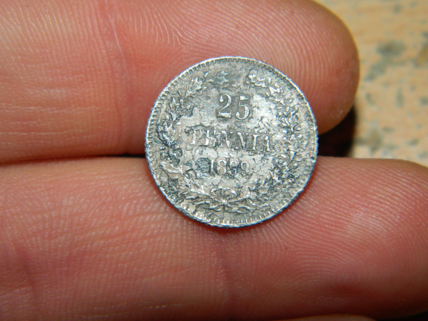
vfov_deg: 14.4
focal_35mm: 103
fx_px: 1273
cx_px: 214
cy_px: 160
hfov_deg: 19.1
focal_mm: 18.6
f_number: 12.6
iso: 200
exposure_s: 1/60
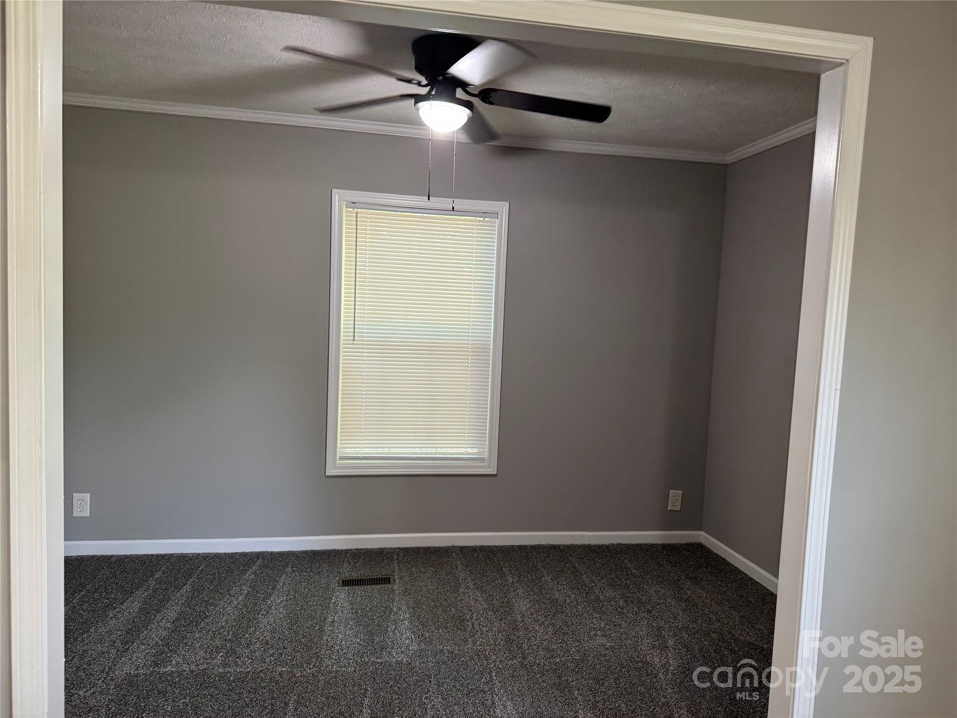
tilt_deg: -5.3
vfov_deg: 56.8
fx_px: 664
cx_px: 478
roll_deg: -2.9
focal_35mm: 24
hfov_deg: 71.6
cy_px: 359
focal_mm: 6.76
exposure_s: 1/60
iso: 250
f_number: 1.78
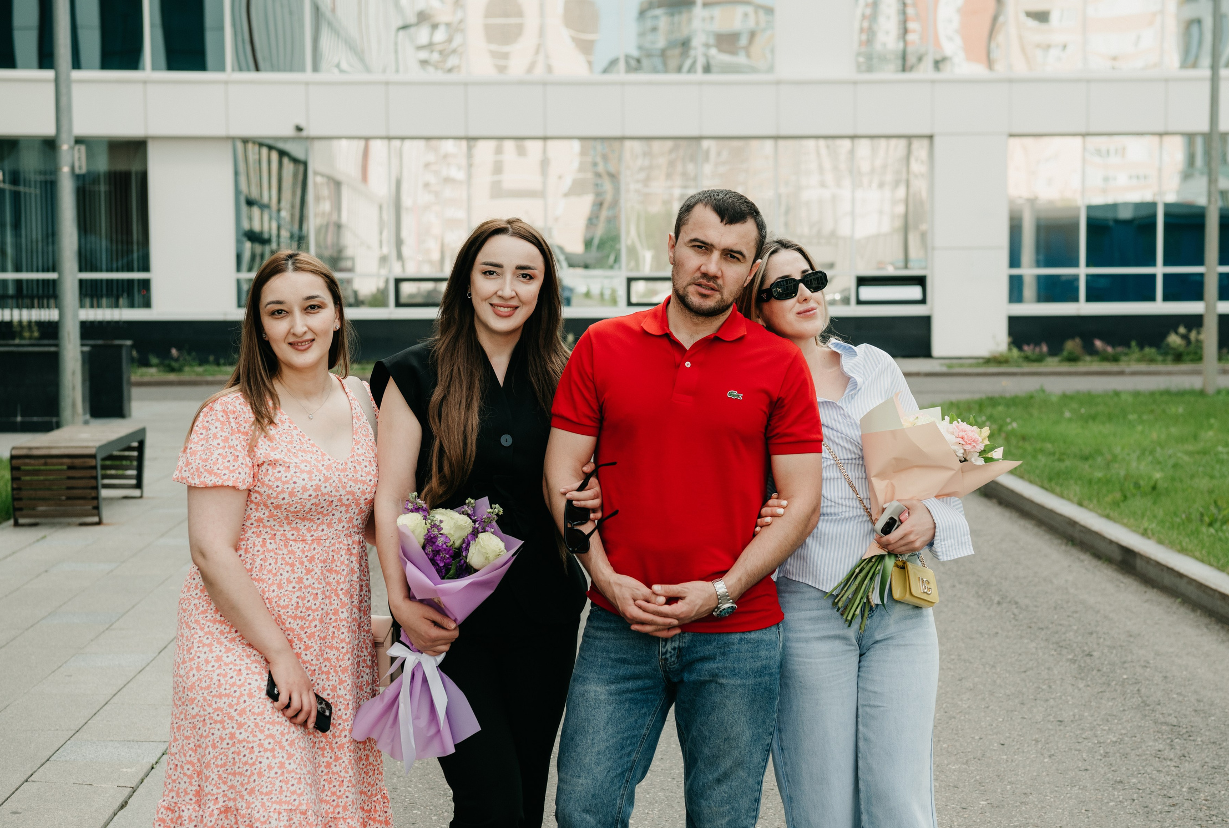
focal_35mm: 68
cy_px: 410
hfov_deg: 29.6
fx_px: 2329
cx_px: 655
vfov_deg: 20.2
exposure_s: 1/320
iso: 125
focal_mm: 55
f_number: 4.5
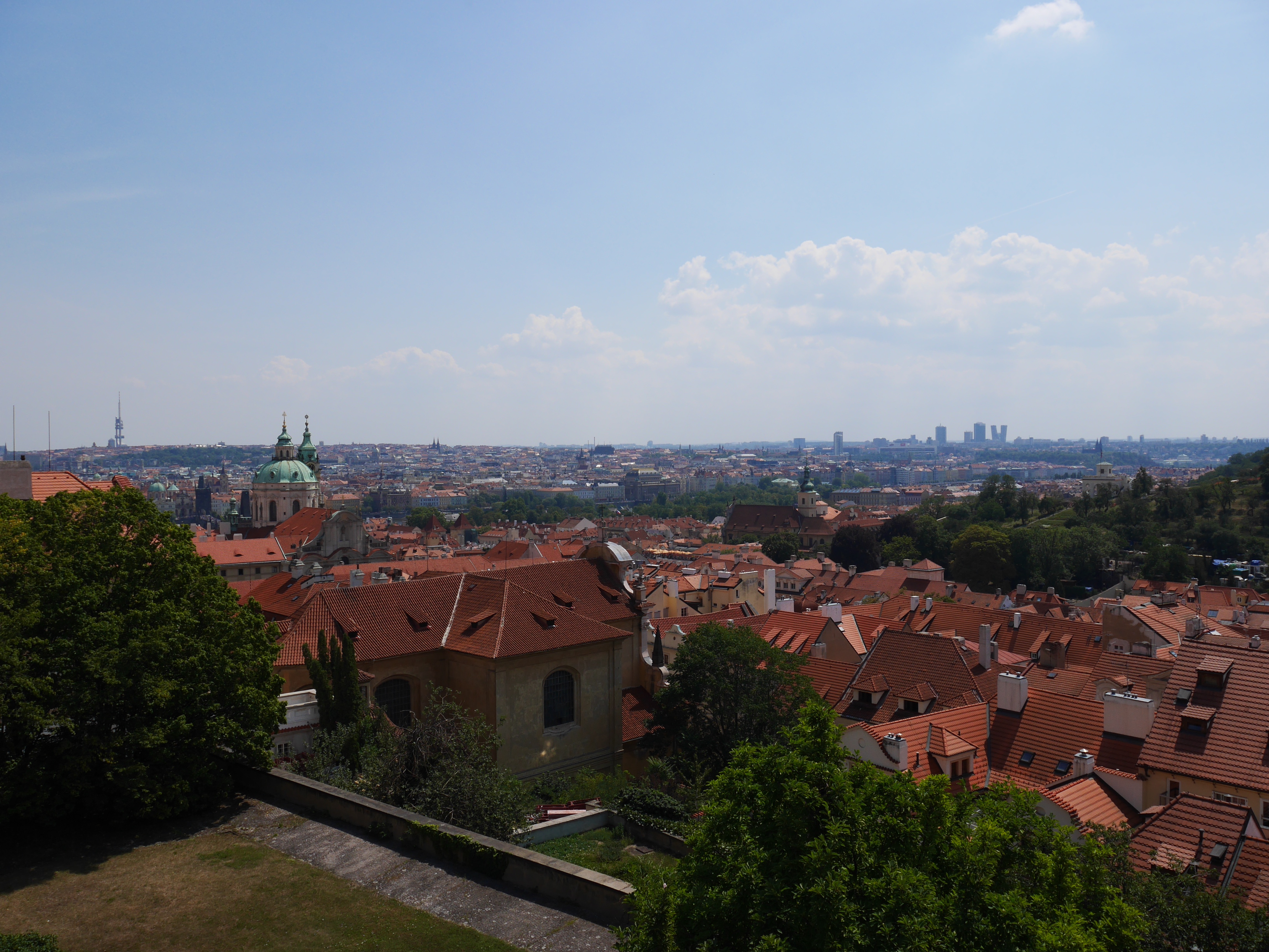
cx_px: 634
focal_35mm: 28
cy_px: 476
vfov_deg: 49.8
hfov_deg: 63.4
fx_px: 1027
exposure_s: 1/640
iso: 200
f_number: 10
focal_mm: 14
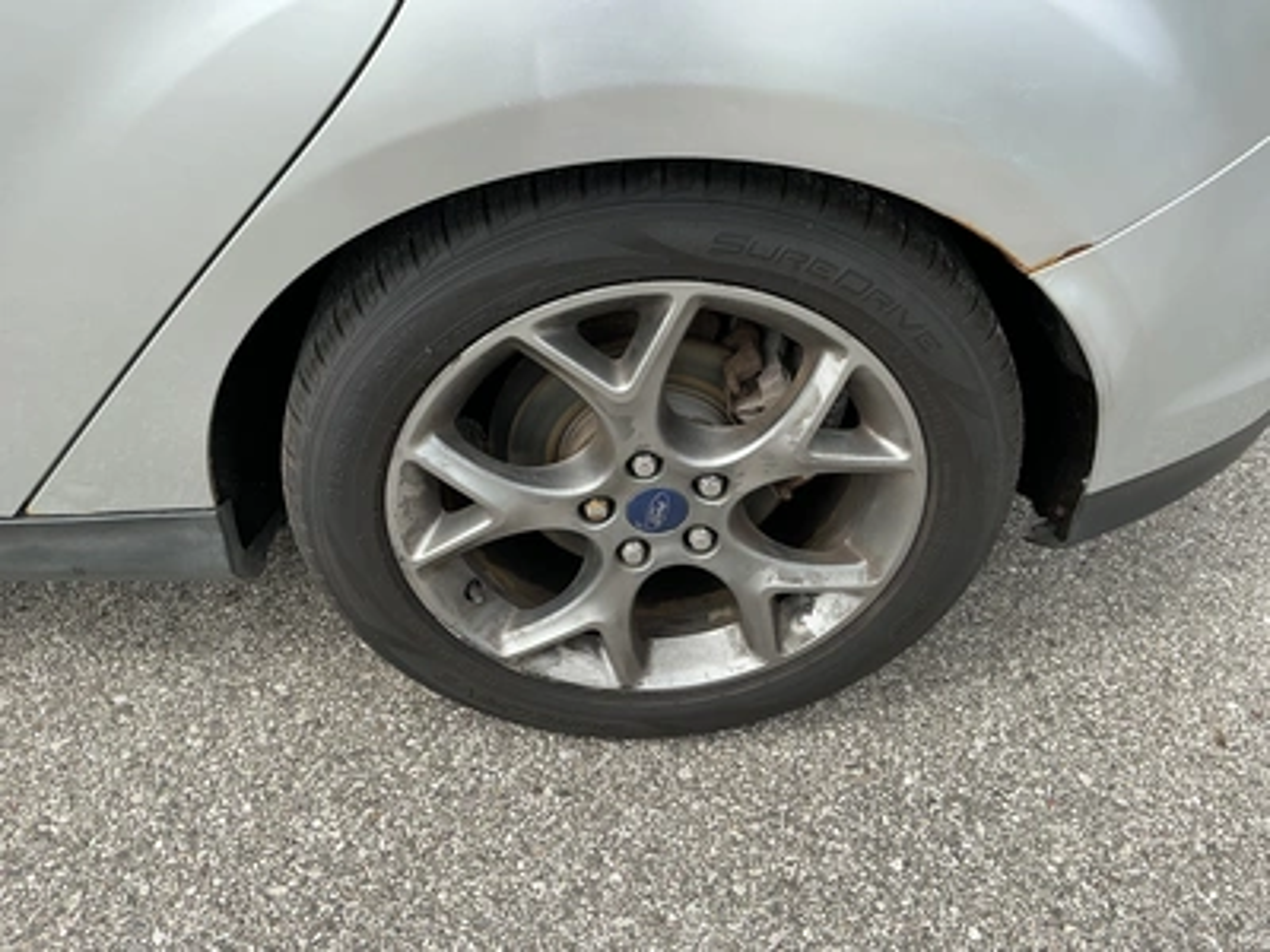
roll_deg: -3.4
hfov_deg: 63.4
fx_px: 1027
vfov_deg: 49.7
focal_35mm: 28
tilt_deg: -43.6
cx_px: 635
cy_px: 476
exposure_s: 1/691
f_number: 1.8
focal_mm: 3
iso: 25
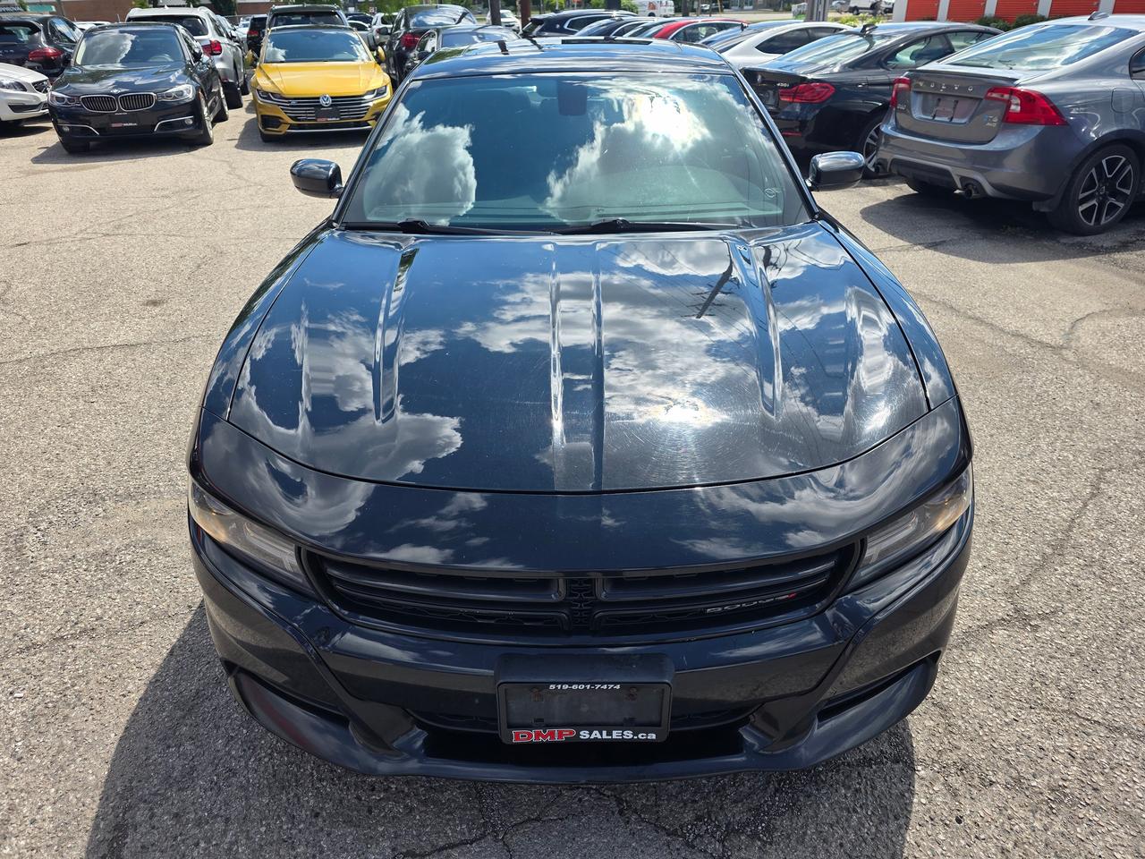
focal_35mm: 23
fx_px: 761
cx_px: 572
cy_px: 430
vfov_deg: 58.9
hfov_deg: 73.9
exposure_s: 1/2701
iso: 80
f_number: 1.7
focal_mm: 6.3
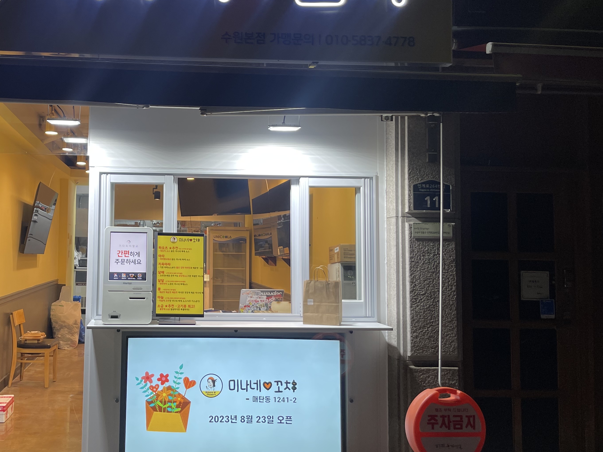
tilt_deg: +1.5
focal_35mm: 37
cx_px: 195
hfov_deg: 49.2
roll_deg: -1.3
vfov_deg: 38.6
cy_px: 205
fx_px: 645
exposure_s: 1/60
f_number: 1.6
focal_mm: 5.1
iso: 80
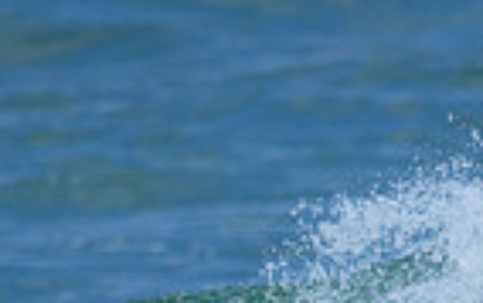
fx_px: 59901
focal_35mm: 4547
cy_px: 395
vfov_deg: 0.3
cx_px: 506
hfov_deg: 0.5
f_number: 6.3
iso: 280
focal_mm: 800
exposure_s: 1/2500
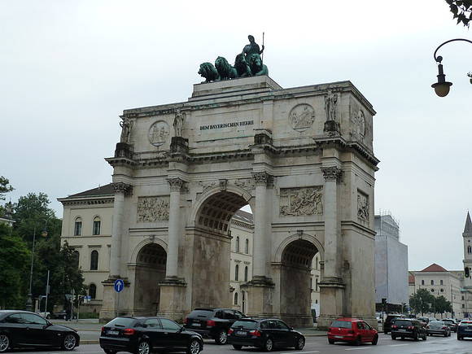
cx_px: 236
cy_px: 177
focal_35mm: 48
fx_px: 654
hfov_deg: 39.7
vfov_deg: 30.3
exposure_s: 1/400
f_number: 5.6
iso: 125
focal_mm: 7.9
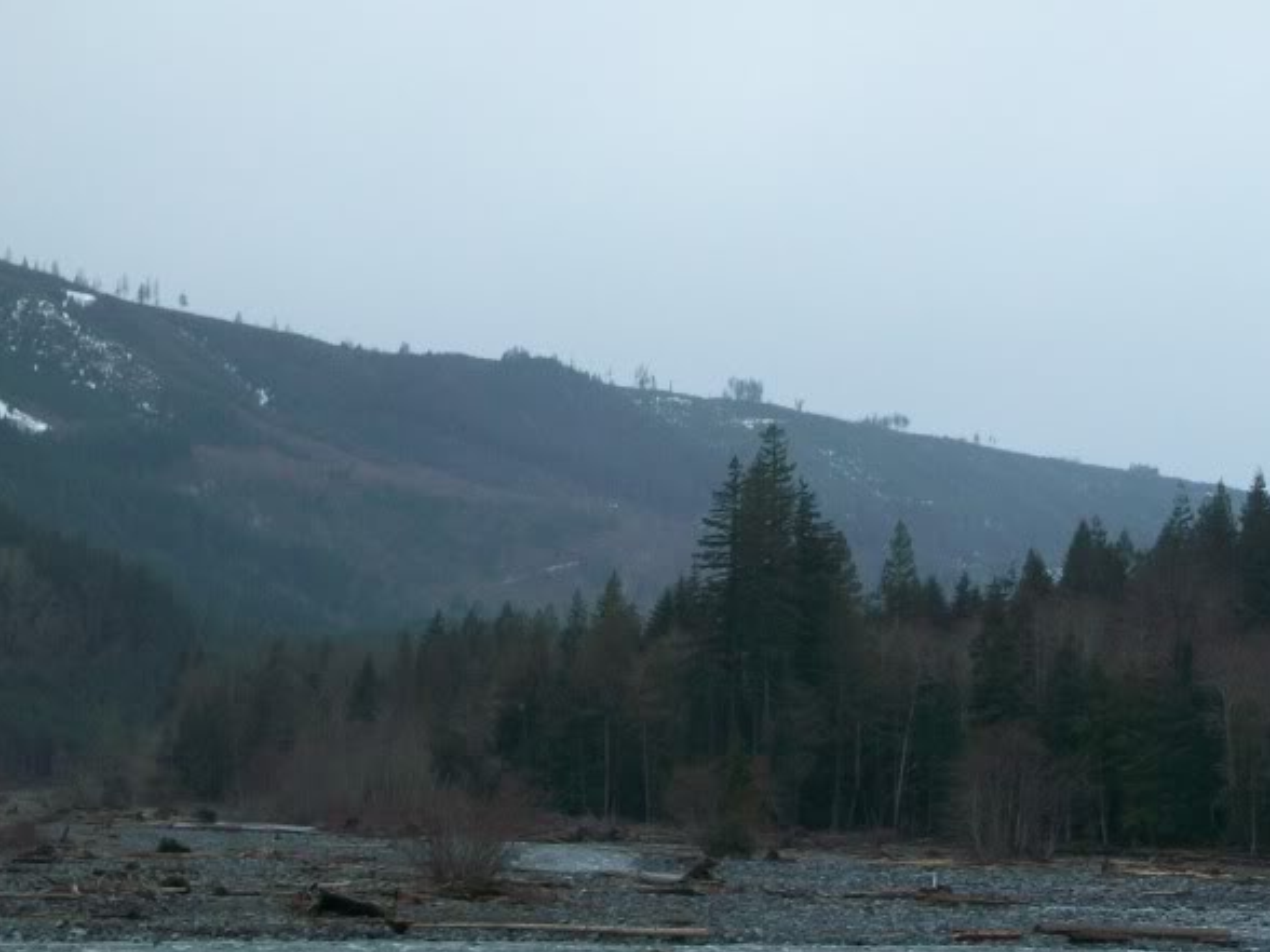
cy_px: 307
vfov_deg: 13.7
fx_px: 3962
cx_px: 881
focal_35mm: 108
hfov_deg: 18.1
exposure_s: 1/320
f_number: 4.1
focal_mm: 11
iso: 64
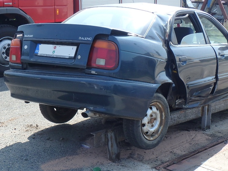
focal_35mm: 56
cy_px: 102
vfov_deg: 26.1
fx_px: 369
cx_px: 116
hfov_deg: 34.3
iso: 125
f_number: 5.2
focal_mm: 7.5
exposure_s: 1/250
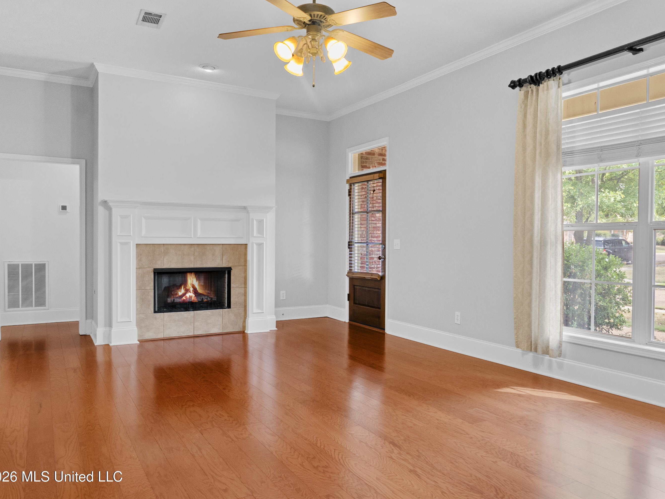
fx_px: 499
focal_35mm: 26
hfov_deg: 67.3
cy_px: 250
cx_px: 349
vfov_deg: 53.1
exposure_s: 1/8
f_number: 6.3
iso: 800
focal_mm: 16
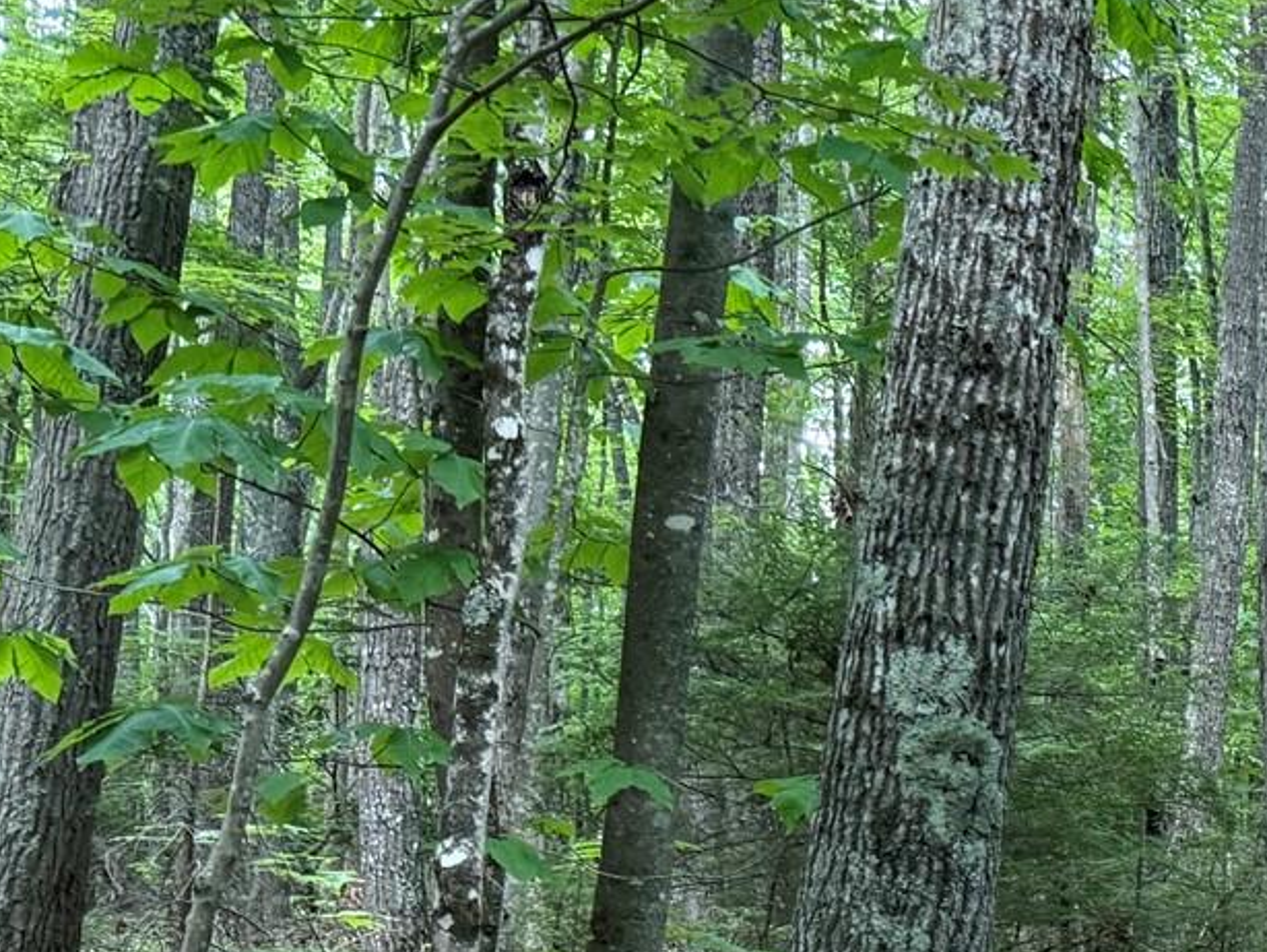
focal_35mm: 80
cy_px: 909
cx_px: 2074
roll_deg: +0.9
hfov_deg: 19.9
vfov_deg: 18.1
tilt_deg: +6.8
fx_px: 2929
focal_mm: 6.76
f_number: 1.78
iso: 200
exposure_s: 1/60
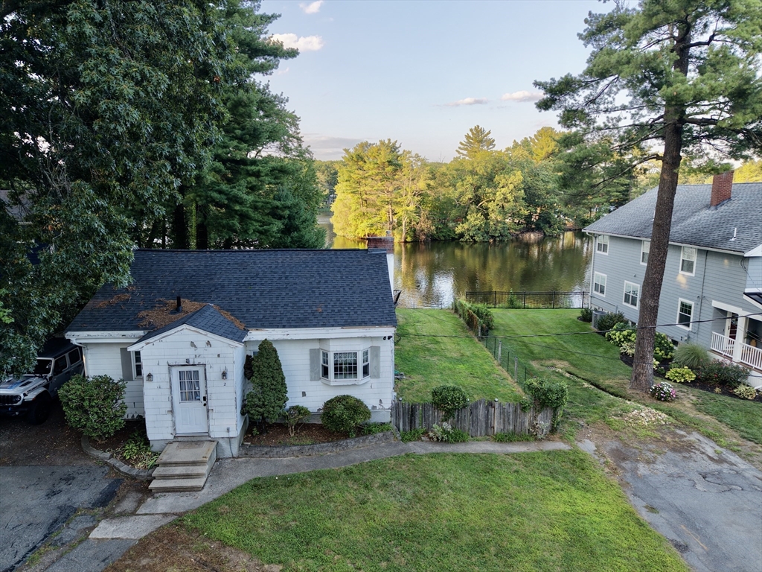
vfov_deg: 56.8
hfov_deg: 71.6
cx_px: 381
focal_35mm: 24
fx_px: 528
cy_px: 286
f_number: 1.8
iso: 100
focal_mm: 8.67
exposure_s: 1/125
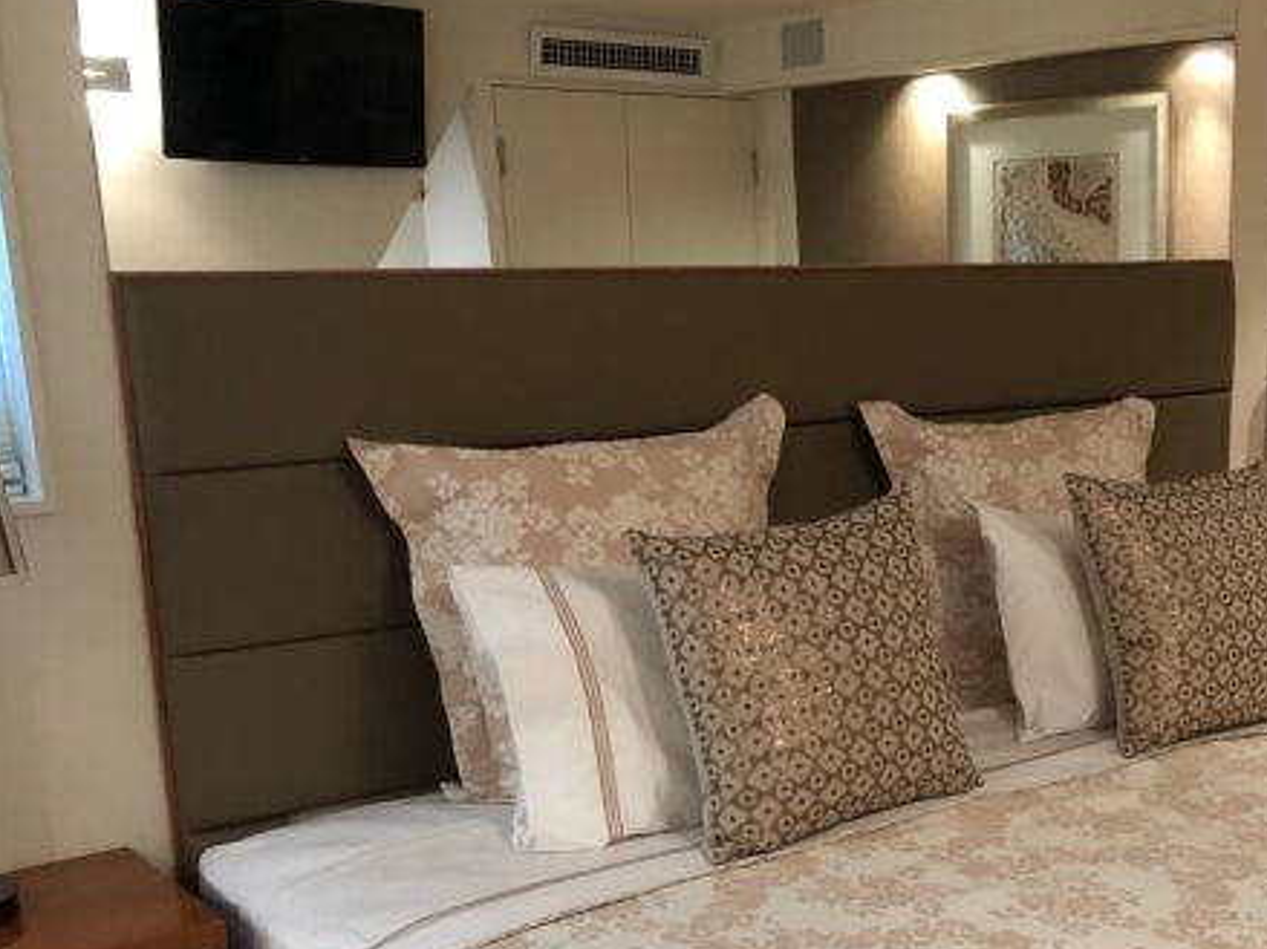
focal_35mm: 49
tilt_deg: -15.4
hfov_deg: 37.9
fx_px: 1793
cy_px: 701
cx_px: 964
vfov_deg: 29.2
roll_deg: +1.4
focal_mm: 3.99
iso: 100
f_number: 1.8
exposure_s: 1/17
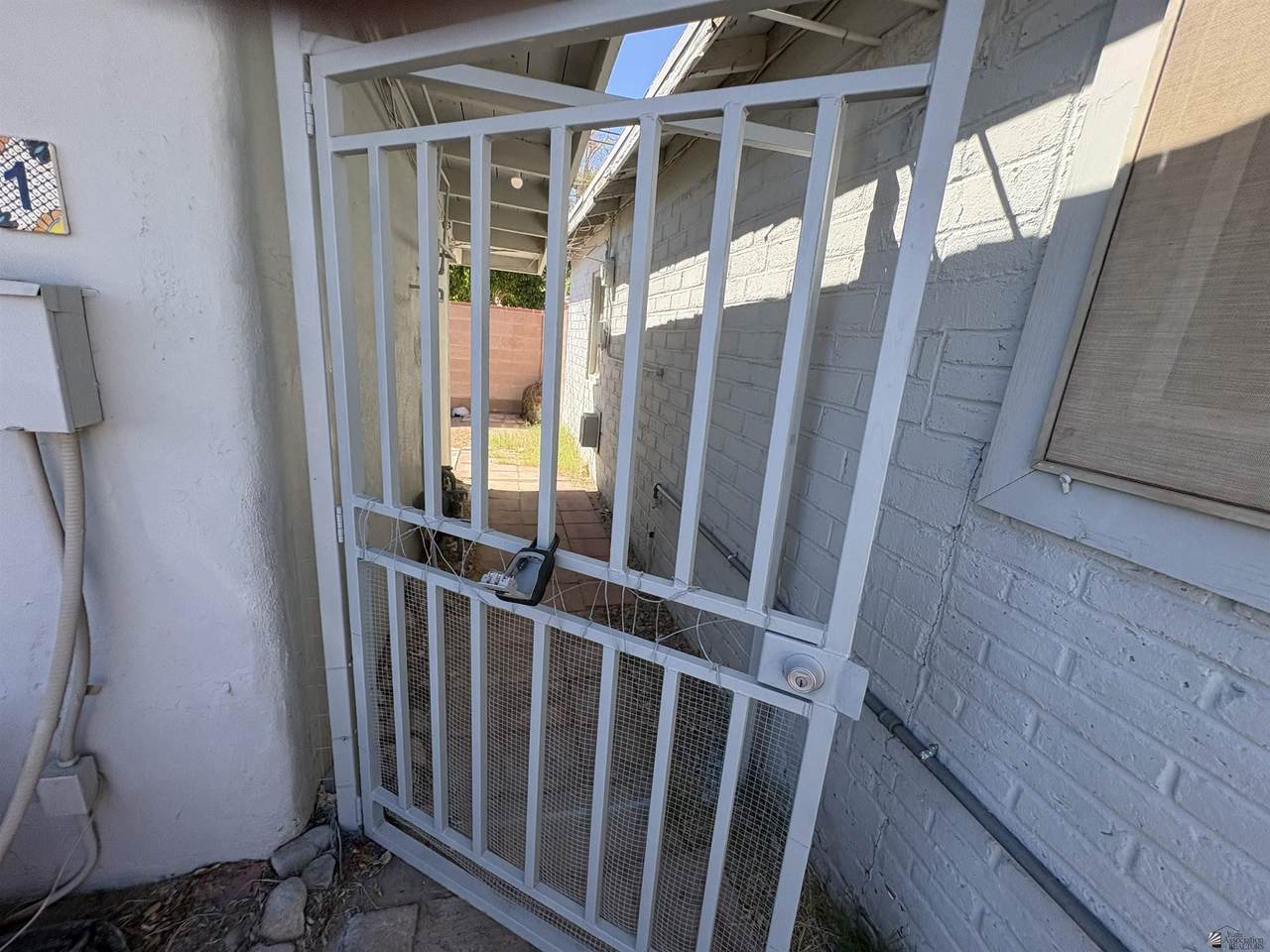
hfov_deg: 102.1
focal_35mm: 14
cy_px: 476
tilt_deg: -13.7
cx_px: 635
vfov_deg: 85.7
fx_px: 514
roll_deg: -3.1
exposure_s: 1/533
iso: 64
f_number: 2.2
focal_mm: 2.22
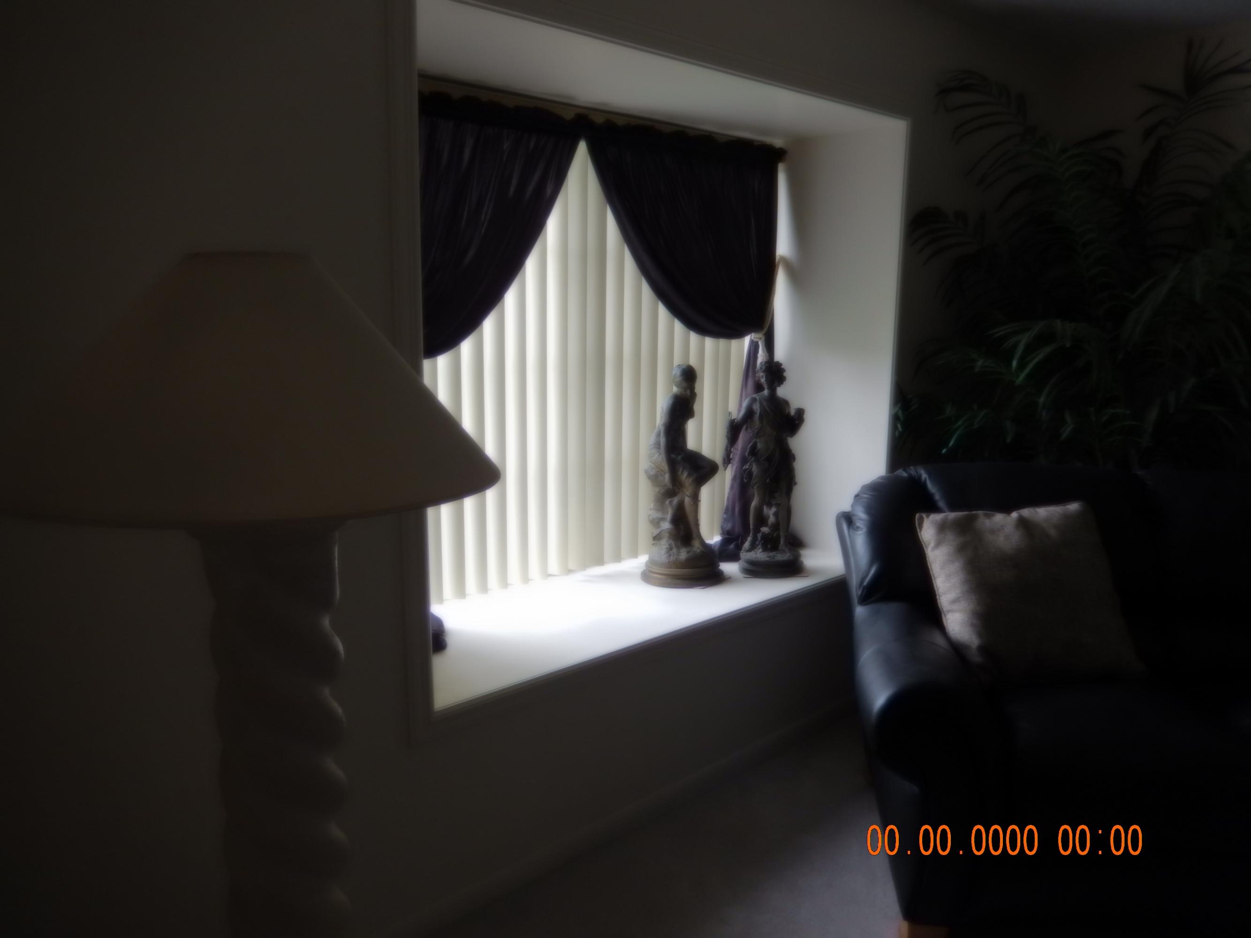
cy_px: 469
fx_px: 903
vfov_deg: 54.9
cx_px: 626
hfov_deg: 69.4
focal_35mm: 25
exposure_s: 1/30
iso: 125
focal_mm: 4.5
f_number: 3.4
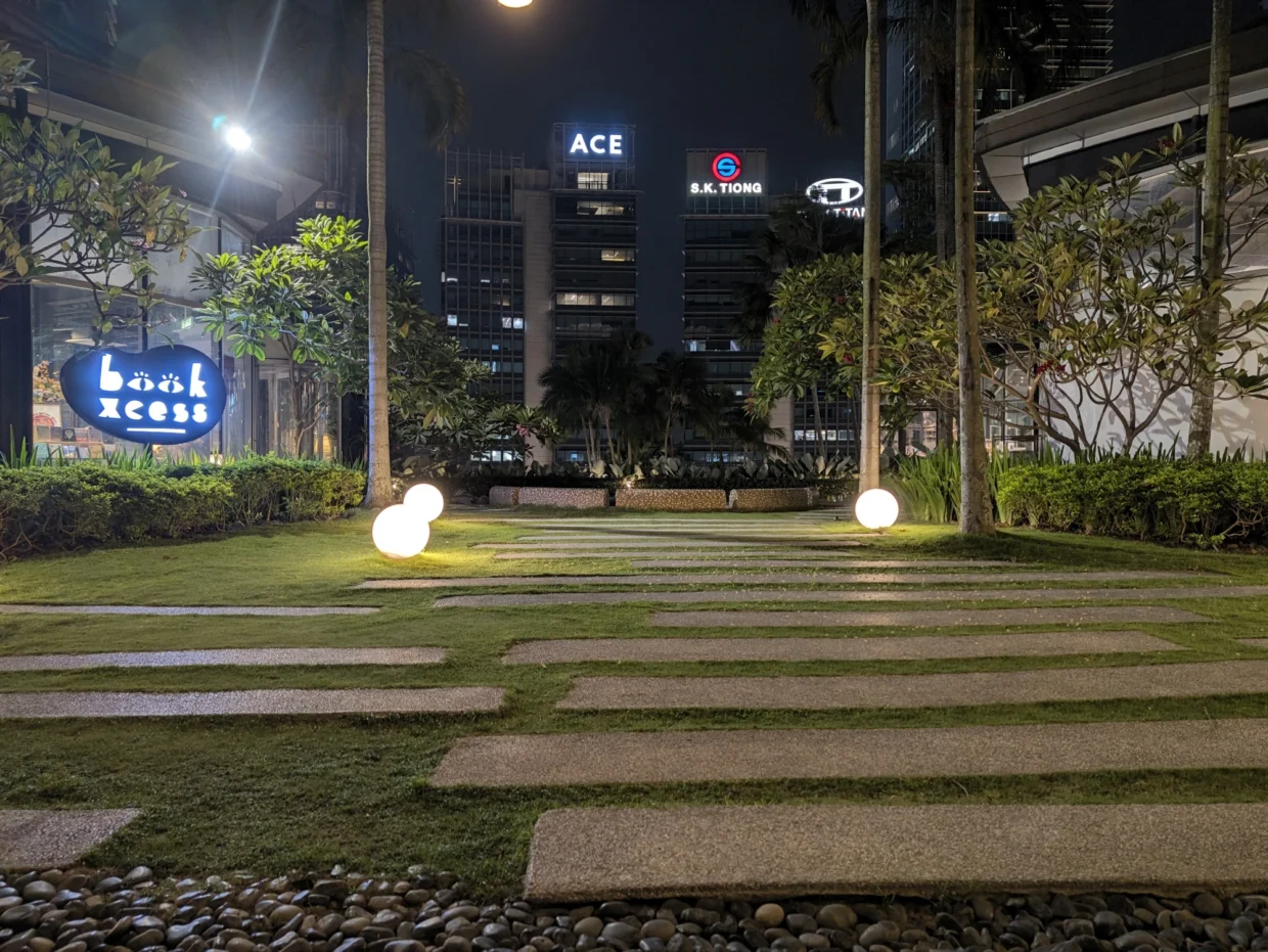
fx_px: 879
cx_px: 634
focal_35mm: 24
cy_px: 476
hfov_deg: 71.6
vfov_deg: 56.8
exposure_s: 1/25
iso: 139
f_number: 1.68
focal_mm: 6.9
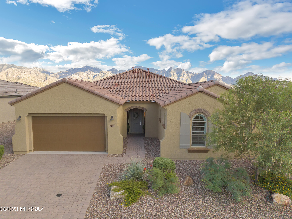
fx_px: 202
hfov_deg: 71.6
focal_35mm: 24
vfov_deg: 56.8
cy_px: 110
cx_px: 146
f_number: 2.8
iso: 240
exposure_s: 1/2500
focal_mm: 12.29
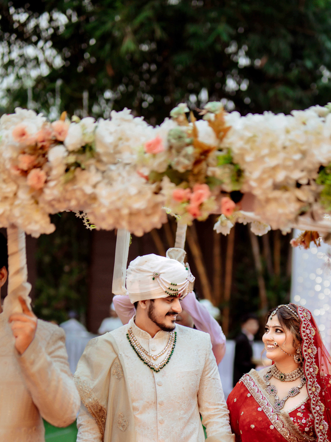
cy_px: 338
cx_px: 223
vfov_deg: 25.0
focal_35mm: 77
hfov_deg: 19.1
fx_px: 982
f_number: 1.4
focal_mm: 50
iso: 800
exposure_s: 1/200
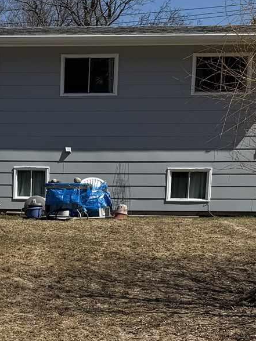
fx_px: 927
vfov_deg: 20.3
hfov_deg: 15.3
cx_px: -20
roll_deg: -0.1
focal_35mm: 94
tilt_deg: -9.7
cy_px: 336
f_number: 1.78
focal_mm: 6.76
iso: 80
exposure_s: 1/8130
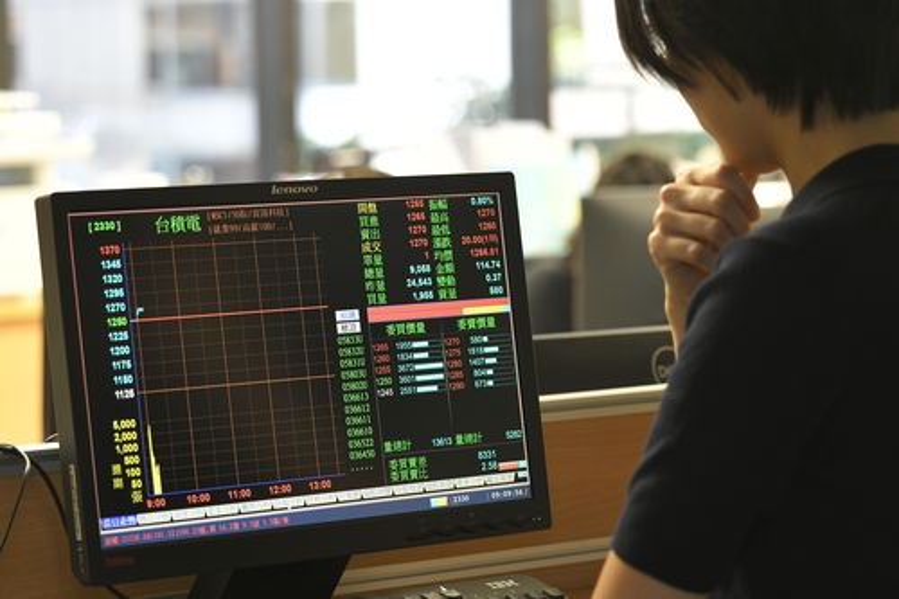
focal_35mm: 130
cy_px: 300
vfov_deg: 10.5
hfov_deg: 15.8
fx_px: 3245
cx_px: 450
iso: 1600
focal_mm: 130
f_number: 5.6
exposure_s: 1/40
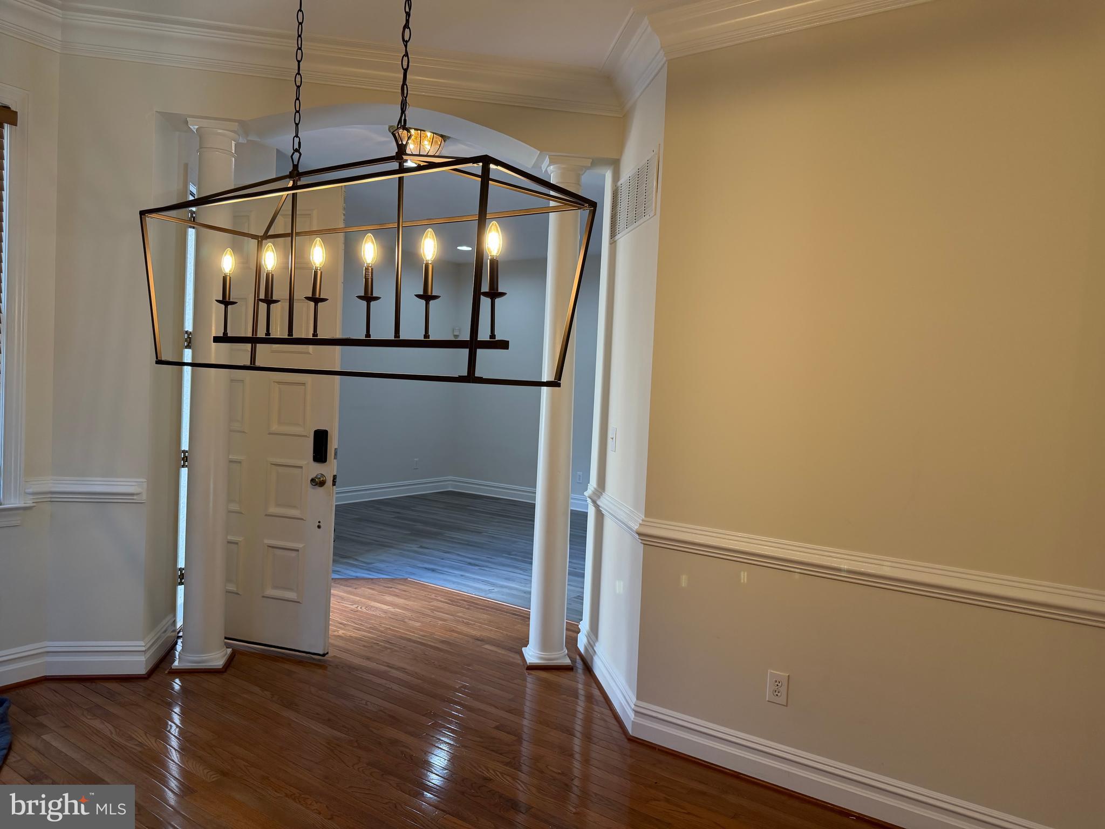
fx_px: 766
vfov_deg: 56.8
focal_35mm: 24
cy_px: 414
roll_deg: -2.2
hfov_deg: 71.6
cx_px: 552
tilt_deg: -2.2
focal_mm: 6.76
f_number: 1.78
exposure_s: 1/127
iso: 200
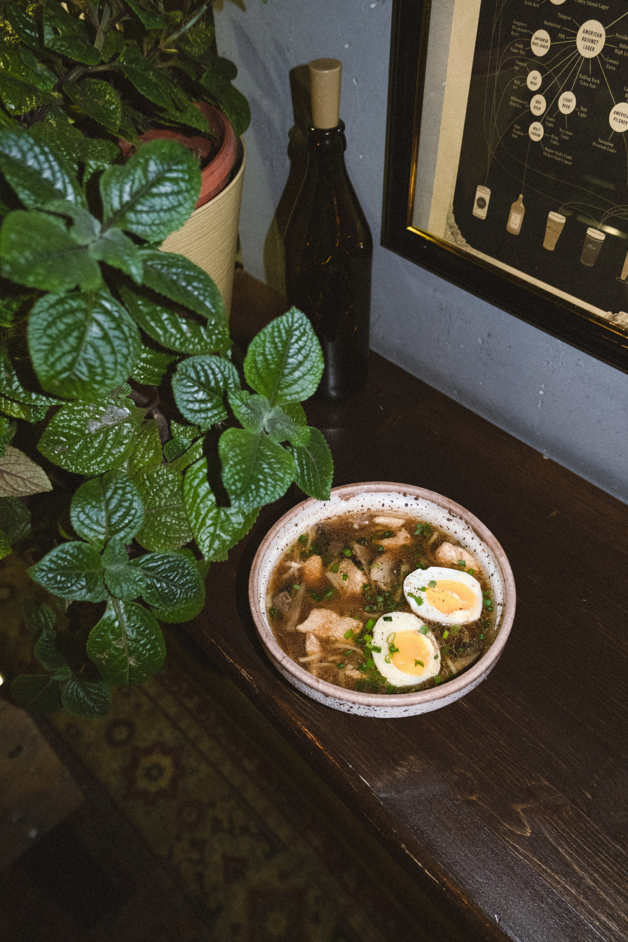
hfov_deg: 46.4
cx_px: 314
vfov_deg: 65.5
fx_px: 733
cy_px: 471
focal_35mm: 28
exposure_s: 1/80
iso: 4000
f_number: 4.5
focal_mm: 18.6
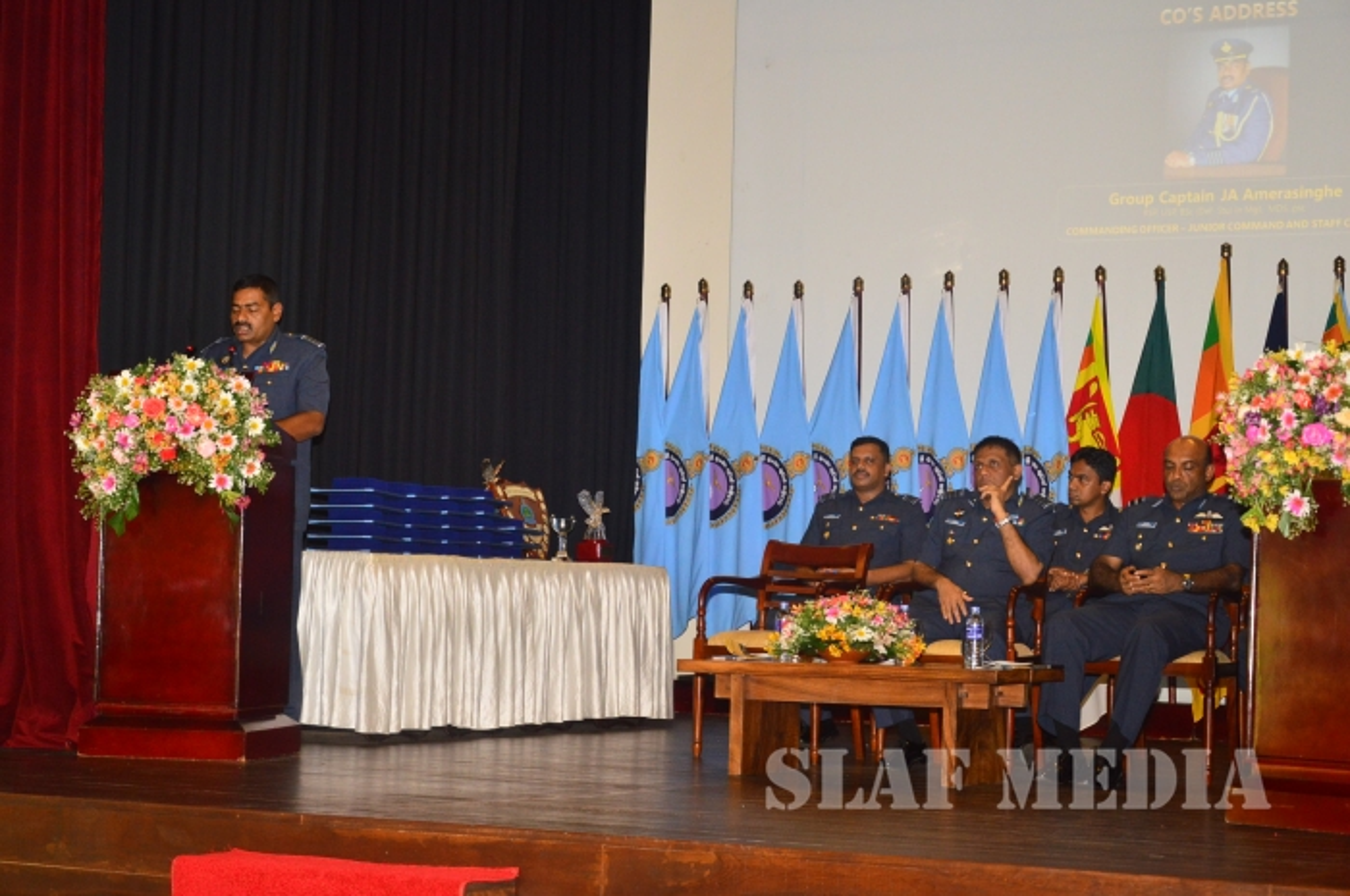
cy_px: 448
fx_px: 2528
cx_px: 675
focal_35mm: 68
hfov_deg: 29.9
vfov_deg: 20.1
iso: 800
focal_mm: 45
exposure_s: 1/30
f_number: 5
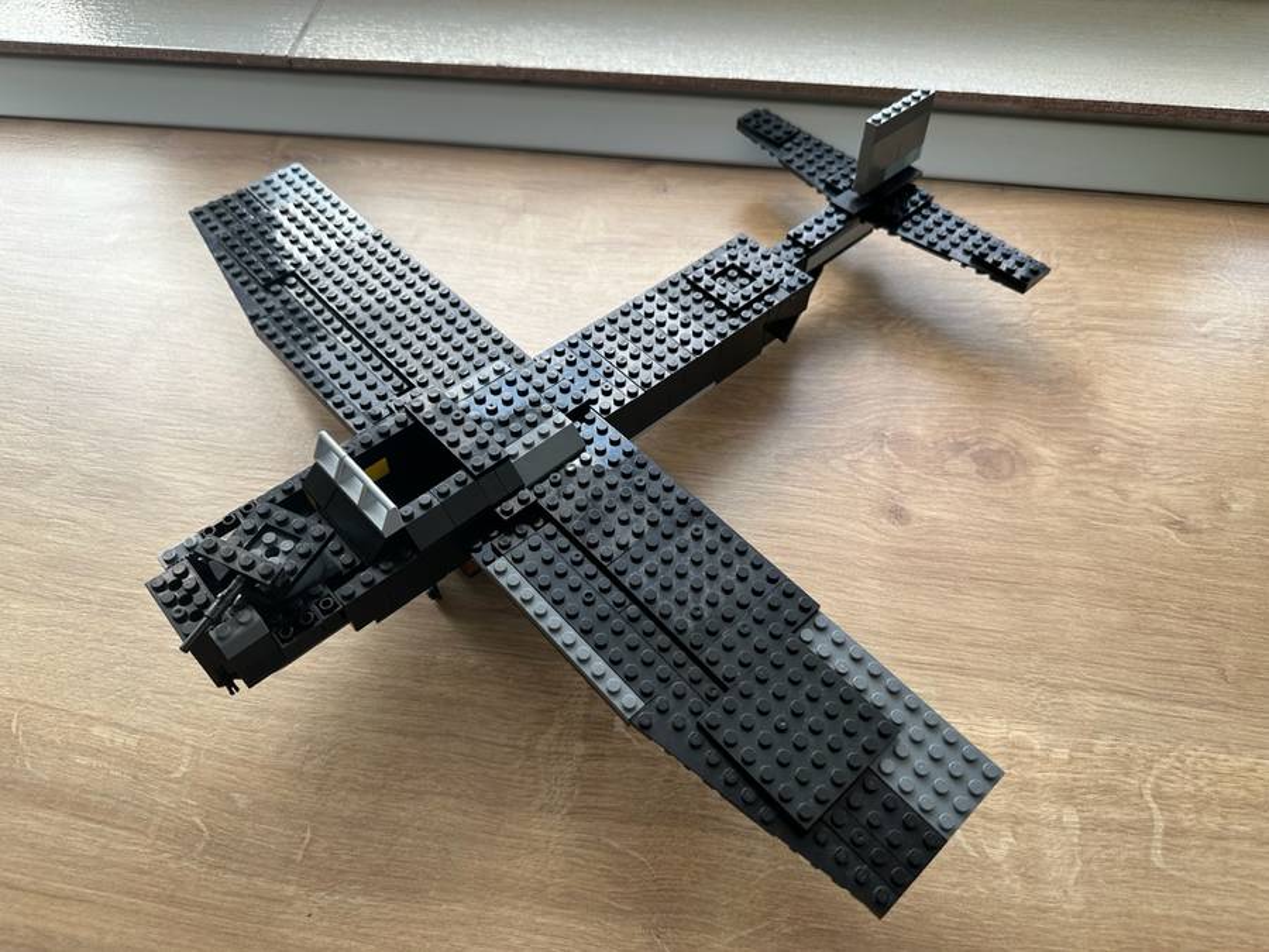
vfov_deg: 56.8
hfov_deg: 71.6
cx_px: 634
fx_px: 880
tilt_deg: -55.7
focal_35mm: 24
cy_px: 476
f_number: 1.78
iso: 80
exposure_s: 1/494
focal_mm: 6.86
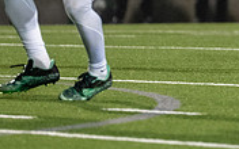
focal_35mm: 961
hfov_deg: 2.2
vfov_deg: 1.4
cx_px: 357
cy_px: -105
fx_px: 6259
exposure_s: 1/1250
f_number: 2.8
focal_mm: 200
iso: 3200
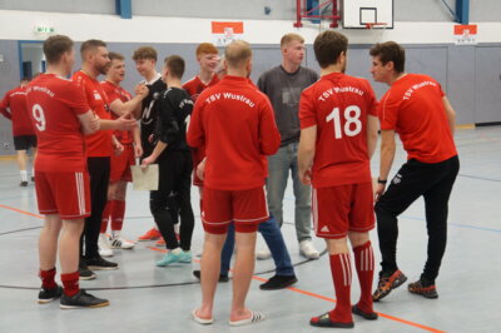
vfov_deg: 21.5
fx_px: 876
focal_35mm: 63
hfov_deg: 31.9
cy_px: 166
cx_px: 250
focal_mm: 42
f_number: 4.5
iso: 1600
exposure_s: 1/80
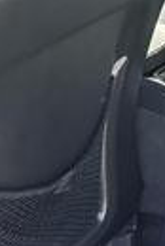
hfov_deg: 9.7
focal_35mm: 125
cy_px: 97
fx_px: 857
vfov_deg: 16.4
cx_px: 398
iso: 100
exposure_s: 1/121
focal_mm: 6.86
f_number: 1.78
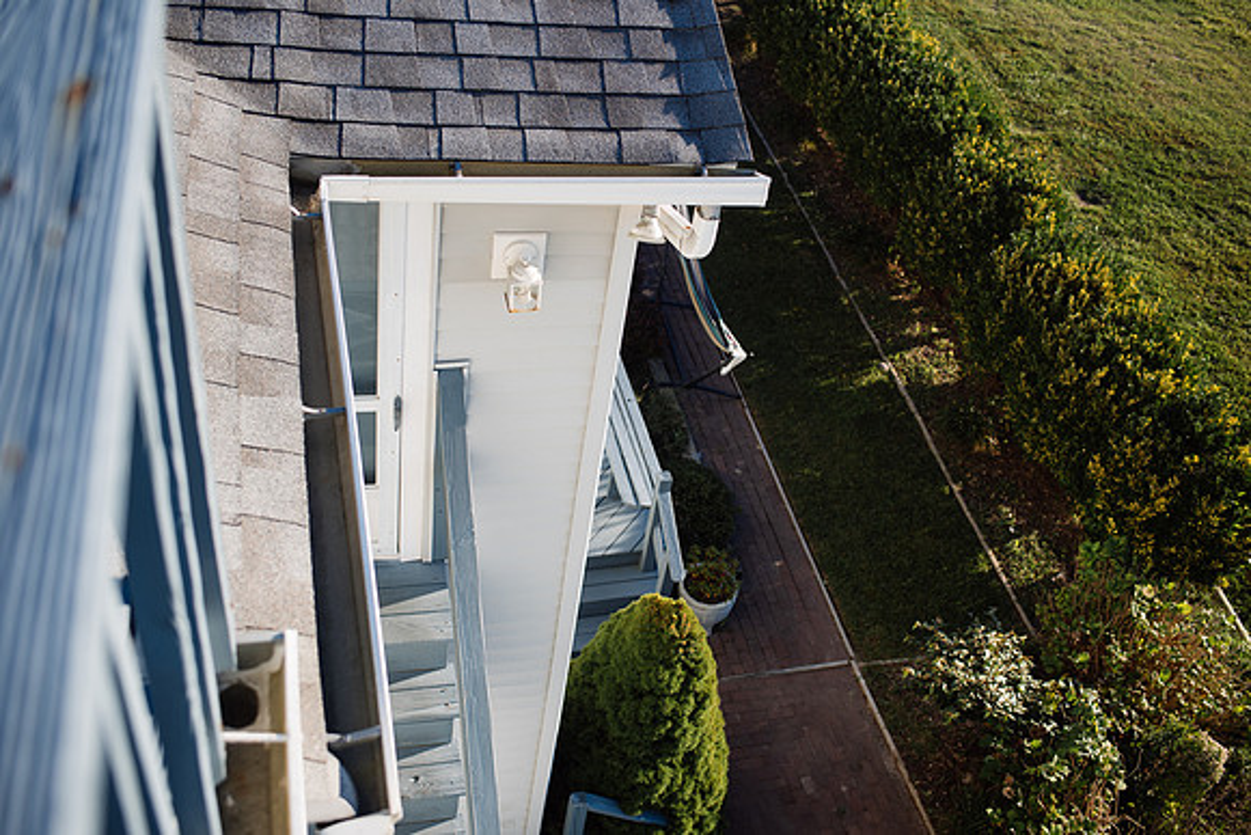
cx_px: 626
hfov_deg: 54.4
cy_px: 418
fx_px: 1216
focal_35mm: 35
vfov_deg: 37.9
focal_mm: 35
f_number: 2.8
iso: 100
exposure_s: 1/1250
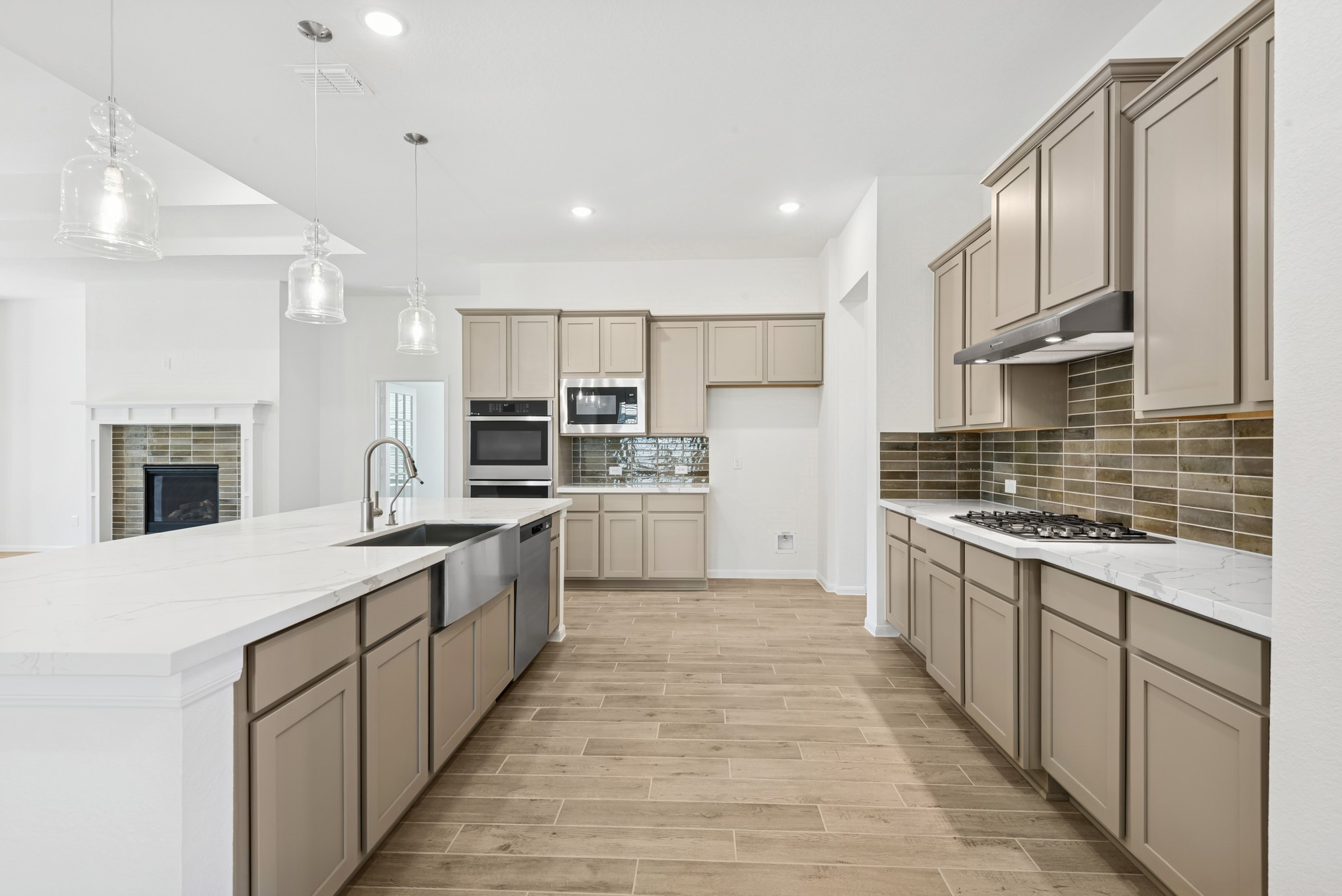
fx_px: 597
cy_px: 448
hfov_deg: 96.7
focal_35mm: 16
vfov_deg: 73.8
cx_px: 671
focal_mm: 16
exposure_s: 1/3
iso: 160
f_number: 9
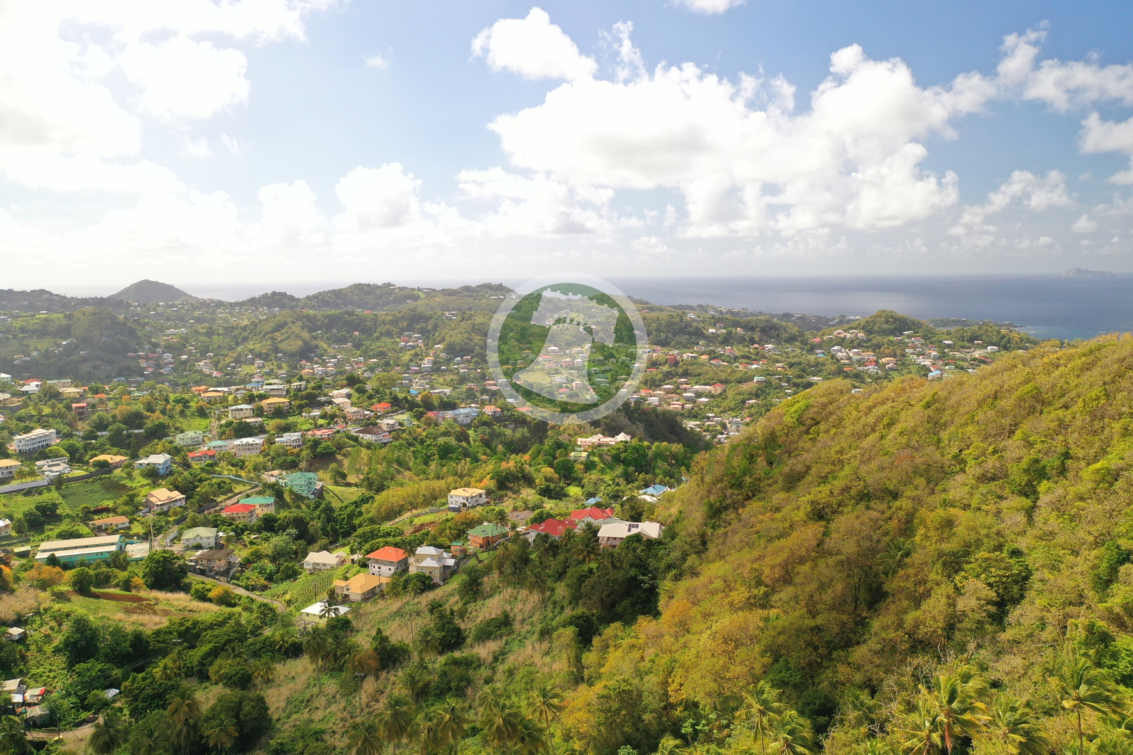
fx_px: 881
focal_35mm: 28
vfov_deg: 46.4
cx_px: 566
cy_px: 378
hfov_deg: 65.5
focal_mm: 10.26
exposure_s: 1/40
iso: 100
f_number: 3.2
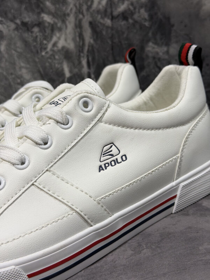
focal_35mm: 48
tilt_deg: -15.2
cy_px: 140
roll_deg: +10.8
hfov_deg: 30.3
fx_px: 388
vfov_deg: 39.7
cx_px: 105
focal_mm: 6.76
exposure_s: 1/60
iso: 200
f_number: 1.78
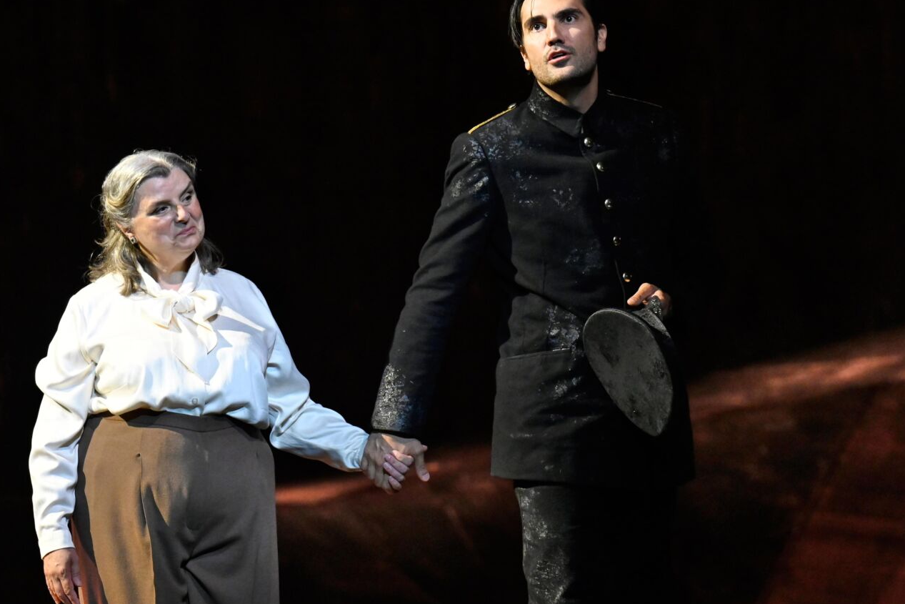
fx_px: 5355
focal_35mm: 213
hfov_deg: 9.6
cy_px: 334
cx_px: 639
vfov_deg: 6.5
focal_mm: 135
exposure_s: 1/200
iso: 4000
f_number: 3.5
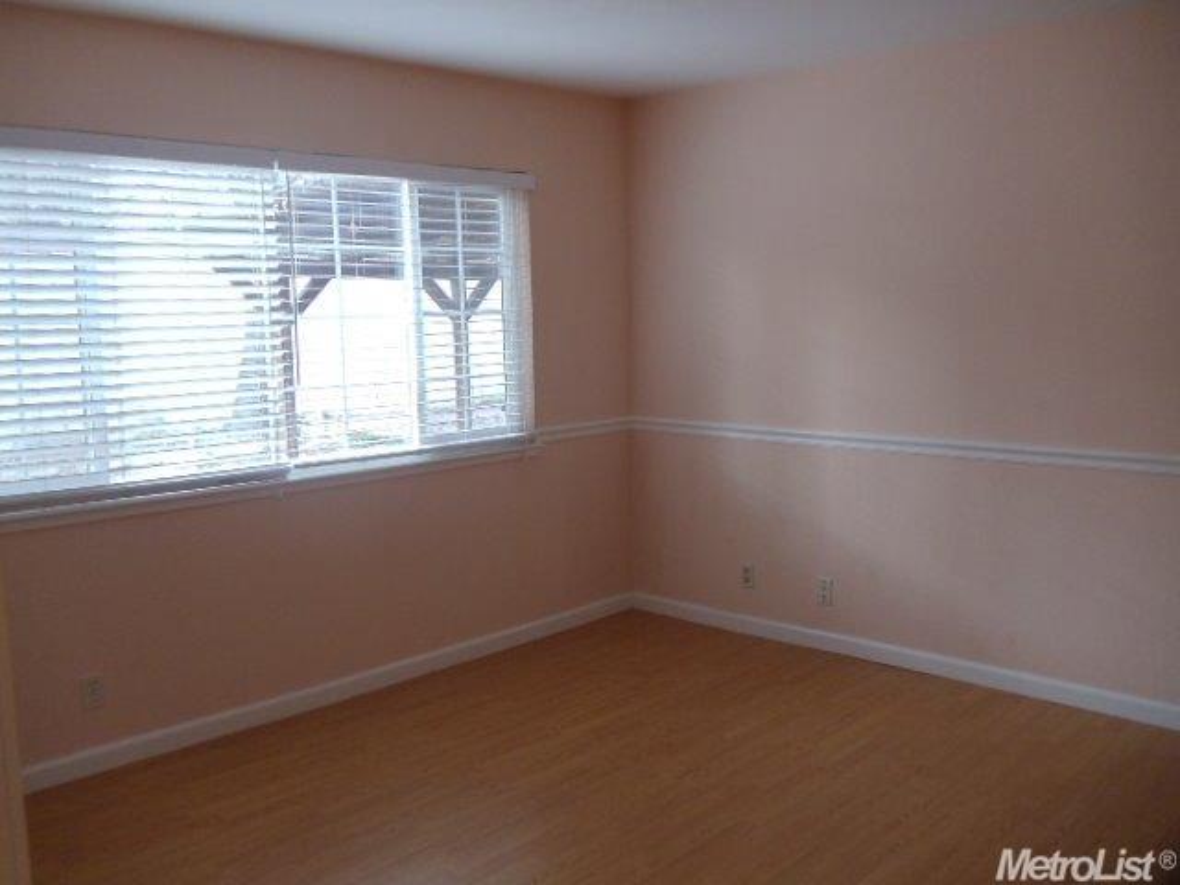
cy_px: 442
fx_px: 1500
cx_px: 590
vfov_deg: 32.9
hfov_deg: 42.9
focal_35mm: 44
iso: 200
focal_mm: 6
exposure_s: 1/30
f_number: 3.5
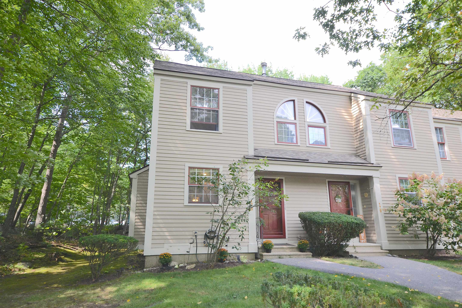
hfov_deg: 77.3
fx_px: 289
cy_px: 154
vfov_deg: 56.1
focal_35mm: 22
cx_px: 231
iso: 140
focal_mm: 15
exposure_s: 1/125
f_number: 5.6
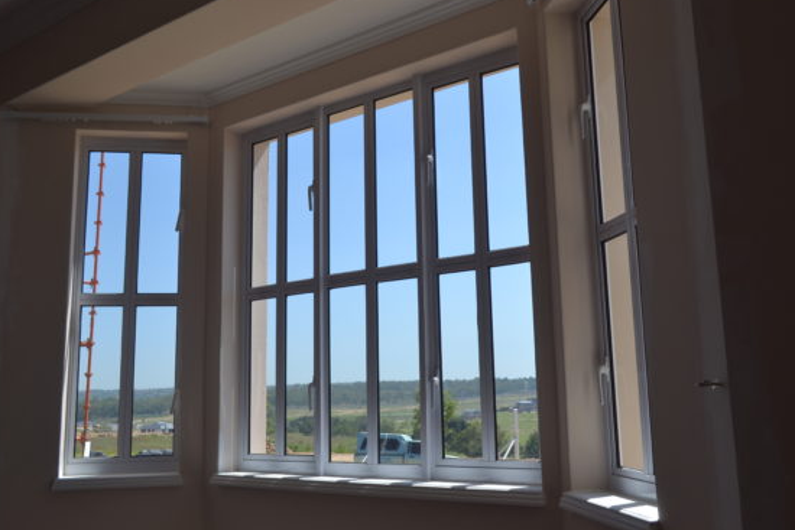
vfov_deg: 36.9
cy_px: 267
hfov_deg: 53.1
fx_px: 795
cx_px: 421
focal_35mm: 36
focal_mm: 22
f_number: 7.1
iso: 100
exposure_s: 1/200
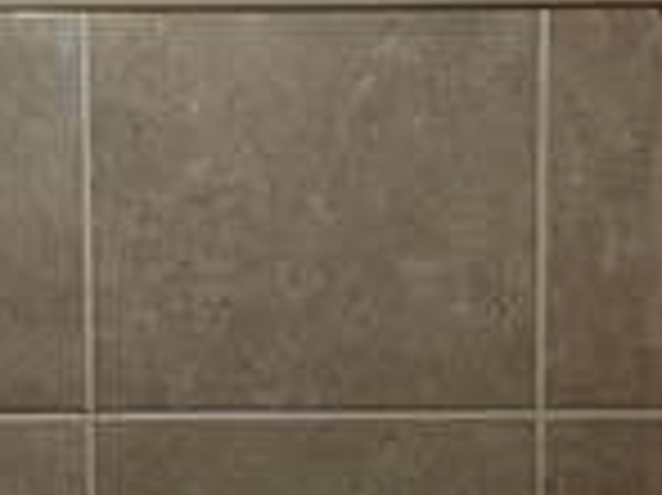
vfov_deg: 6.9
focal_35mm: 202
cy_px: 1269
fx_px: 3860
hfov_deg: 9.8
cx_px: 270
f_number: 1.8
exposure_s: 1/60
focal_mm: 3
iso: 100
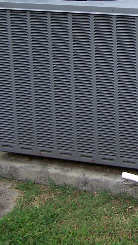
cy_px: 57
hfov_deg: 11.7
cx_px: 188
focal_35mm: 100
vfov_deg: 21.1
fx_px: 650
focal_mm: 6.3
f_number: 2.8
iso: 64
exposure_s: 1/250
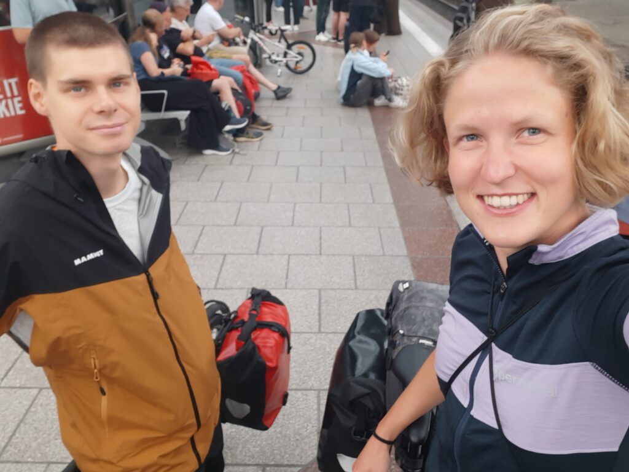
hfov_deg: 58.4
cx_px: 314
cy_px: 236
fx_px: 563
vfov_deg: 45.4
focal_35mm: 31
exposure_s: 1/50
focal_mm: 3.75
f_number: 2
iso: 50
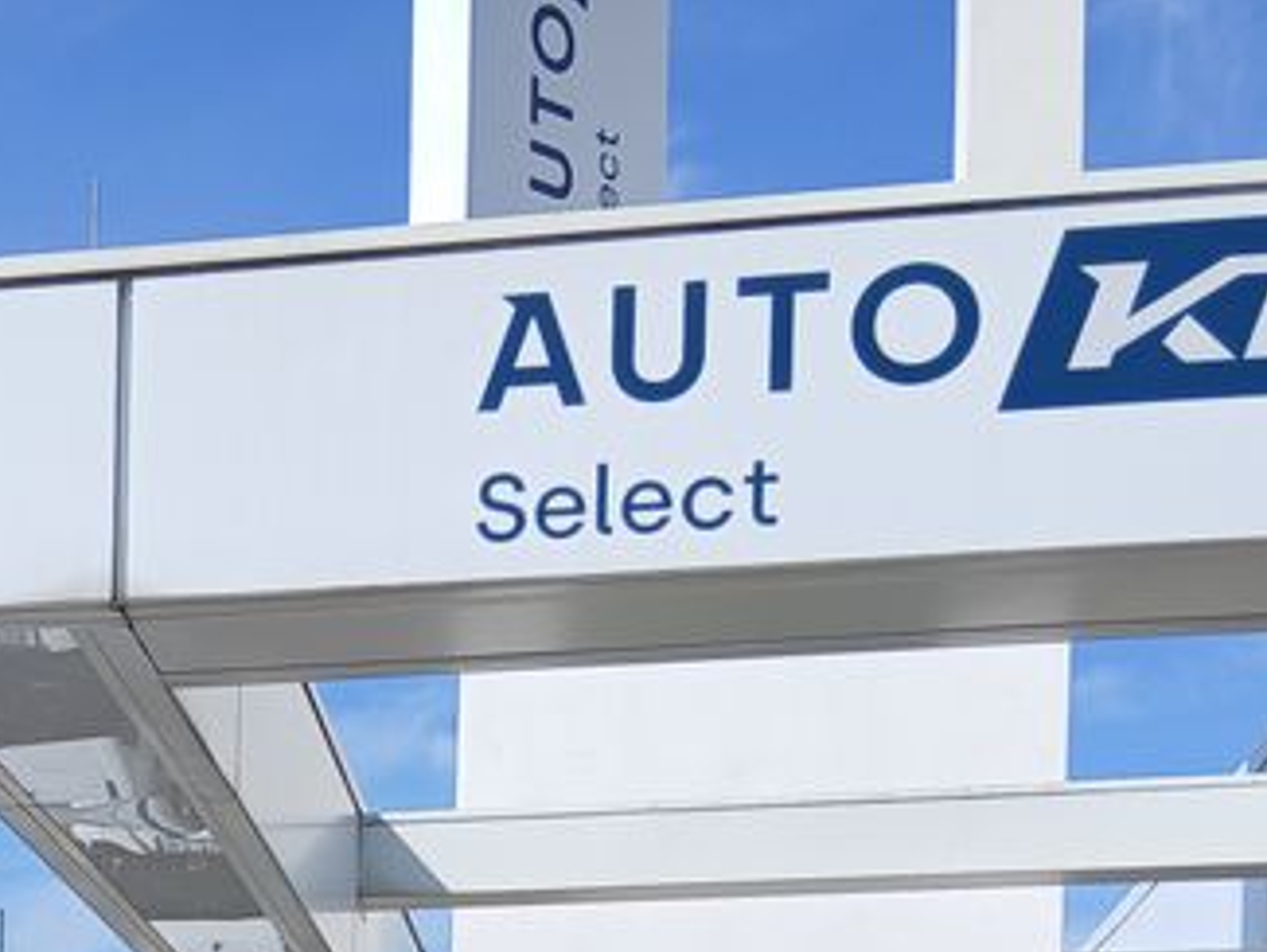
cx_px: -90
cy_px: 1494
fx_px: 3002
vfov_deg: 16.2
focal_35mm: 82
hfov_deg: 22.6
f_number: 1.8
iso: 20
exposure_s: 1/668
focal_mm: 3.98
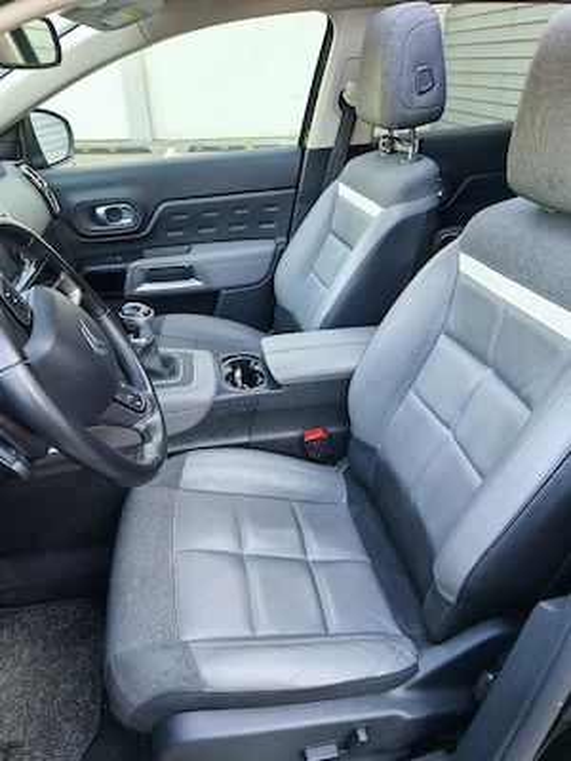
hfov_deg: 58.9
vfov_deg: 73.9
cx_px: 286
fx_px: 506
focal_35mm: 23
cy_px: 380
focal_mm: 5.35
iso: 320
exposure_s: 1/60.2
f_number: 1.7
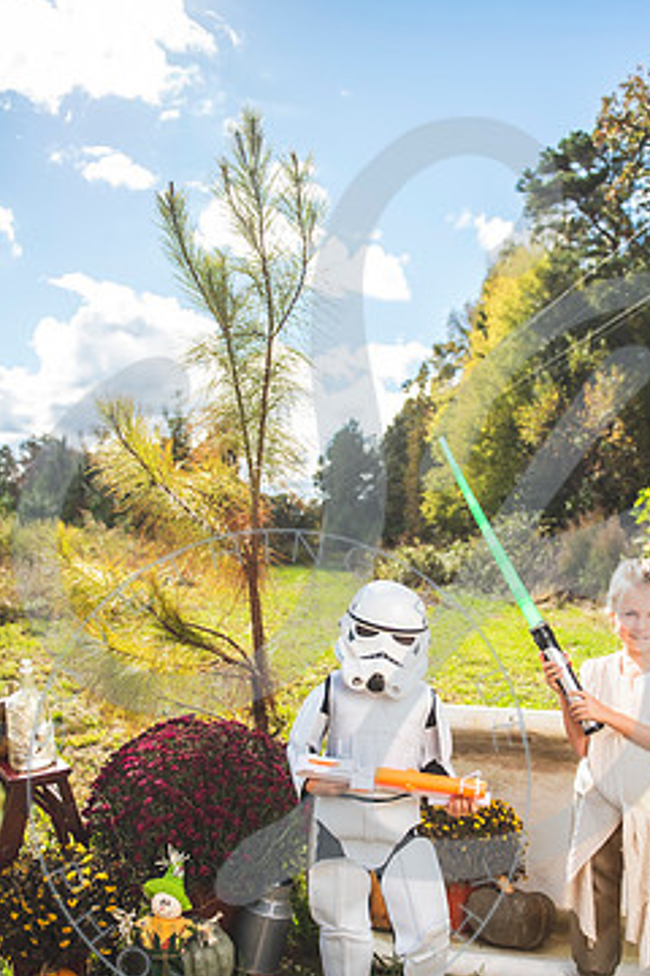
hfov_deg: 43.3
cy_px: 575
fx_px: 812
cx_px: 401
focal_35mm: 30
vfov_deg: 61.5
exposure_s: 1/3200
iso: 320
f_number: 2.8
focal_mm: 24
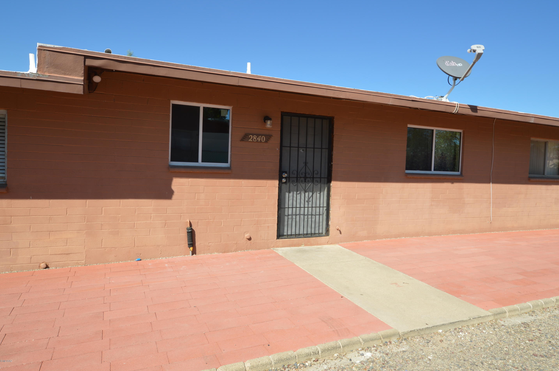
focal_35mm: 24
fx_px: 365
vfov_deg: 53.9
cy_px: 179
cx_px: 286
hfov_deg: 74.9
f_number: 9
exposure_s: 1/200
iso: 100
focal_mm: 15
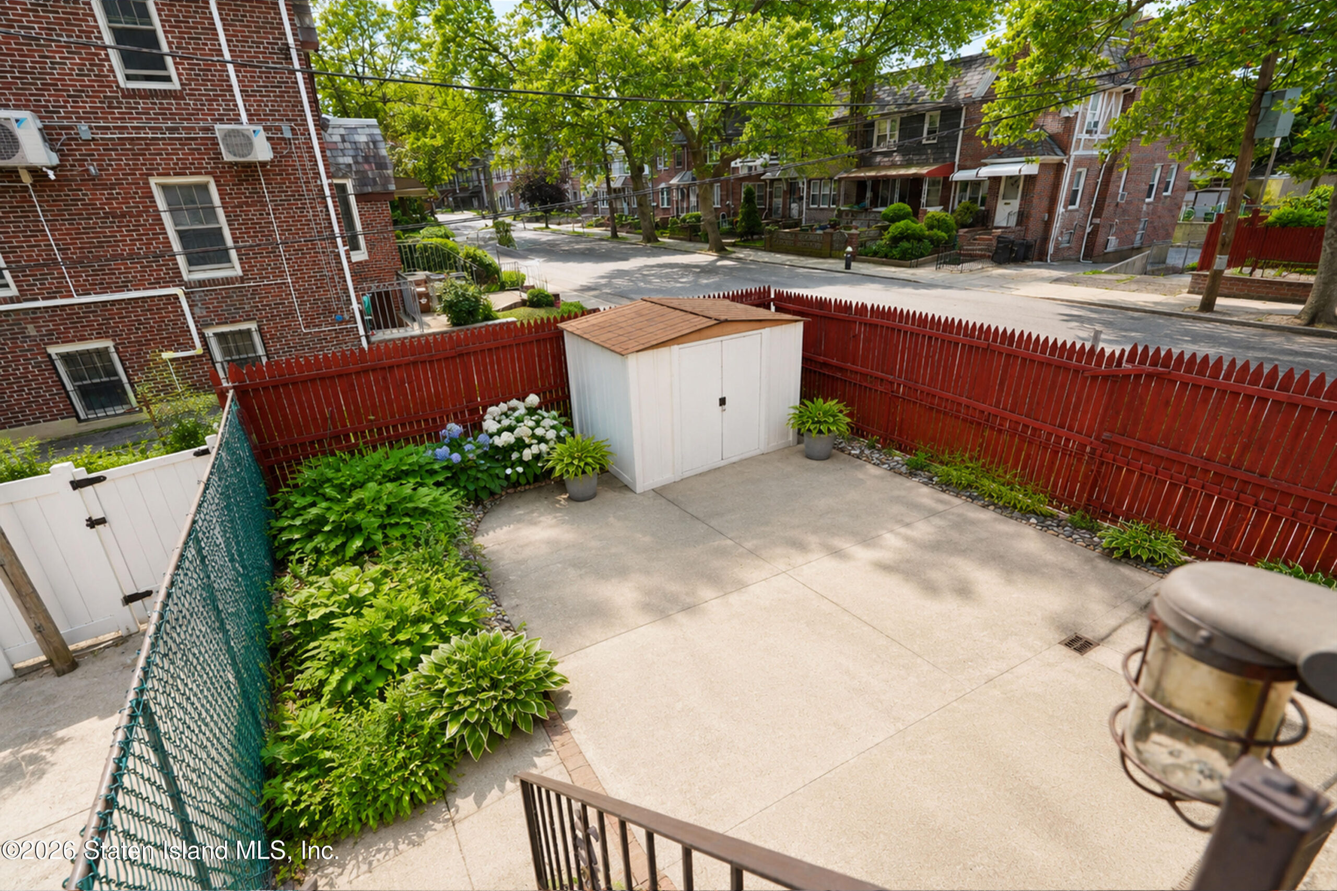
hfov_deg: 95.0
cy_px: 446
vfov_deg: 72.1
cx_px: 668
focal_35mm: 16
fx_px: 613
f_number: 4.5
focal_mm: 16.5
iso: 100
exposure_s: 1/250
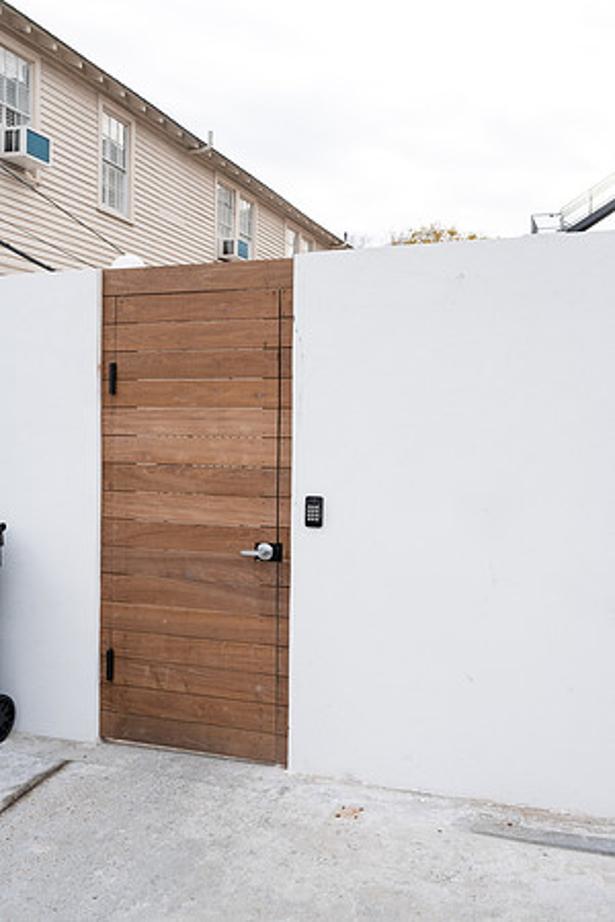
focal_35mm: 35
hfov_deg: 37.9
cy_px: 461
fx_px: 897
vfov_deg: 54.4
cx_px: 308
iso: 200
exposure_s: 1/160
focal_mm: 35
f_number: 11
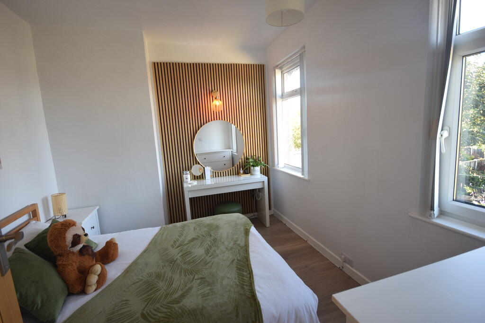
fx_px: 222
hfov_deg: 95.0
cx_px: 242
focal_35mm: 16
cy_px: 162
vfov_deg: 72.1
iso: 450
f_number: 4.2
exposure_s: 1/60
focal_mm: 11
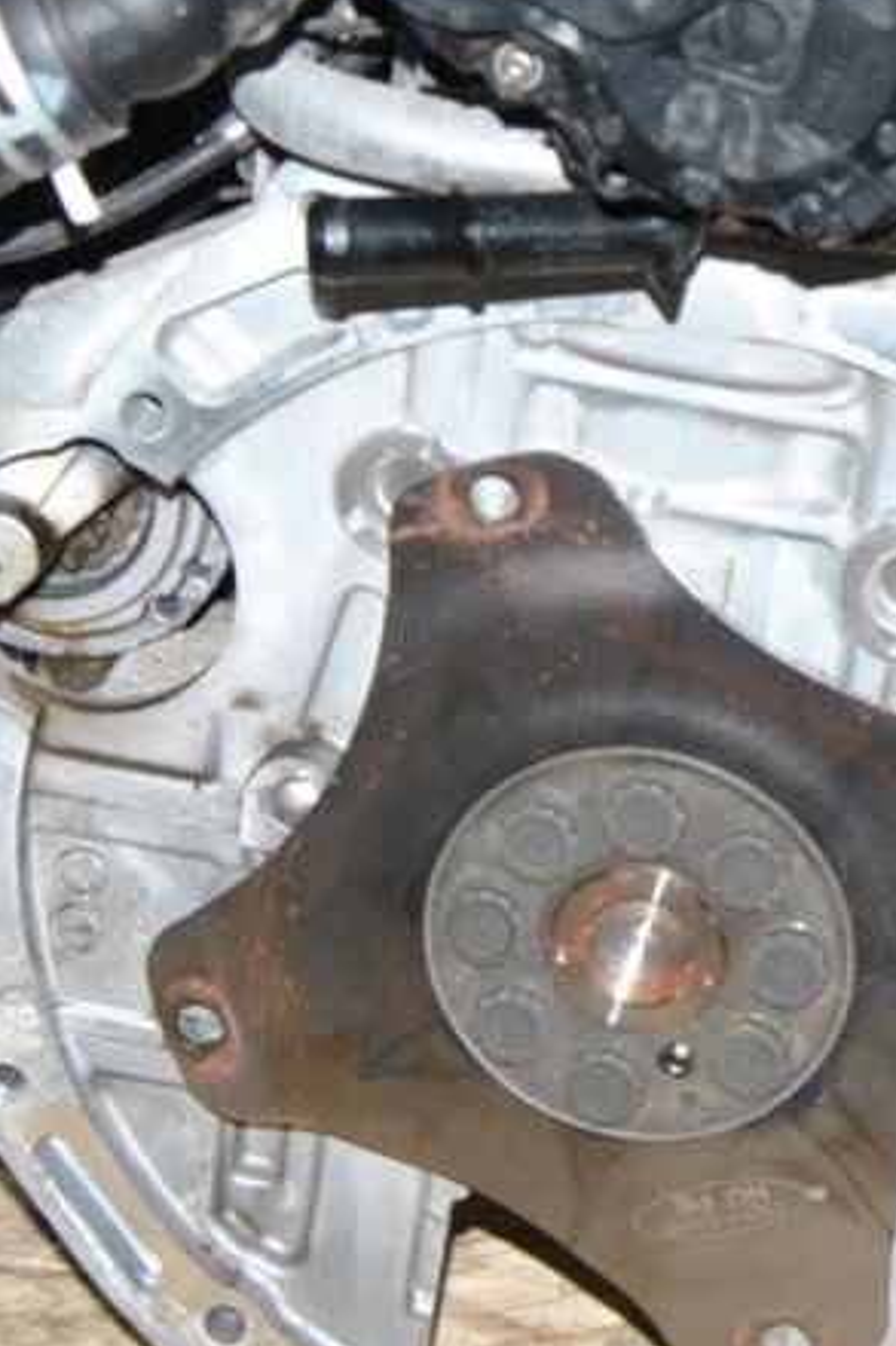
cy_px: 127
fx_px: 4894
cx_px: 920
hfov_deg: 10.4
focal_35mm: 131
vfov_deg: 15.5
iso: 400
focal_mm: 24
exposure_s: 1/200
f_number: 8
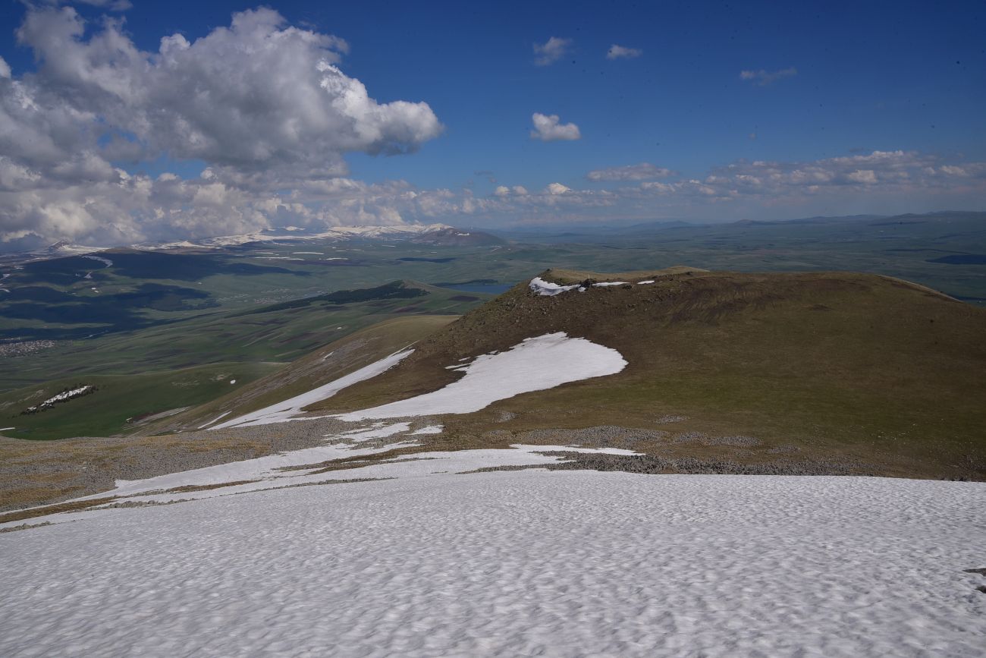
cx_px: 493
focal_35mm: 50
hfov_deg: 39.6
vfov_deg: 27.0
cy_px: 329
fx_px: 1369
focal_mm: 50
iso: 160
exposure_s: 1/125
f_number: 25
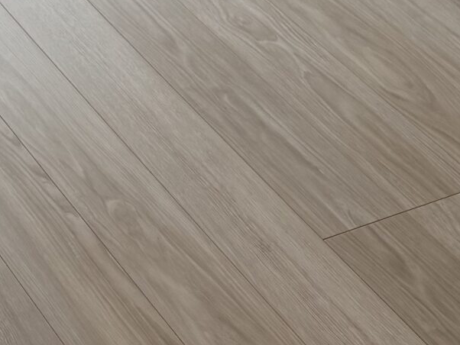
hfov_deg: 18.6
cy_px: 198
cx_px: -25
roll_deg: -1.9
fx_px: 1356
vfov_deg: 14.5
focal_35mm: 102
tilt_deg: -41.4
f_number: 1.78
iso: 200
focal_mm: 6.76
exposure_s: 1/116
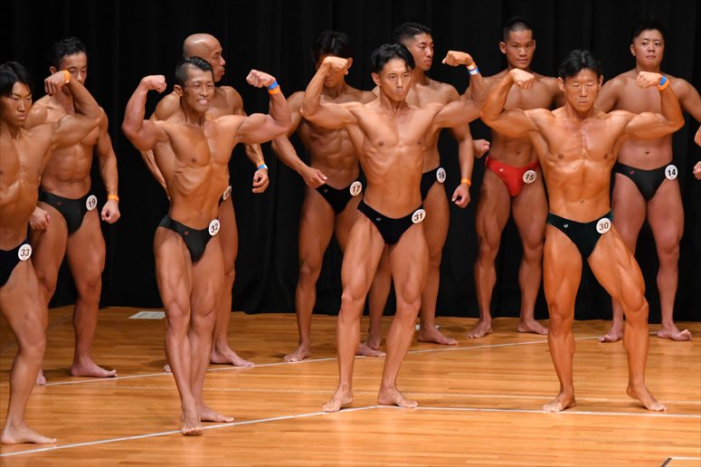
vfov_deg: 5.4
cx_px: 350
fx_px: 4963
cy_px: 234
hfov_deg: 8.1
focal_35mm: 255
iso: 5000
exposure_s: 1/400
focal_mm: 170
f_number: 5.6
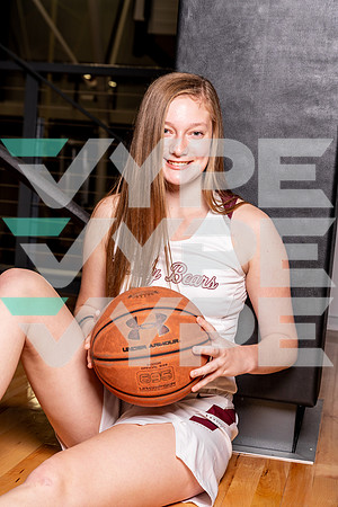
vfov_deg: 34.5
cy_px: 254
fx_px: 817
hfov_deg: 23.4
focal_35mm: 58
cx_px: 169
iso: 100
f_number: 5.6
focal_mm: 58
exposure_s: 1/125
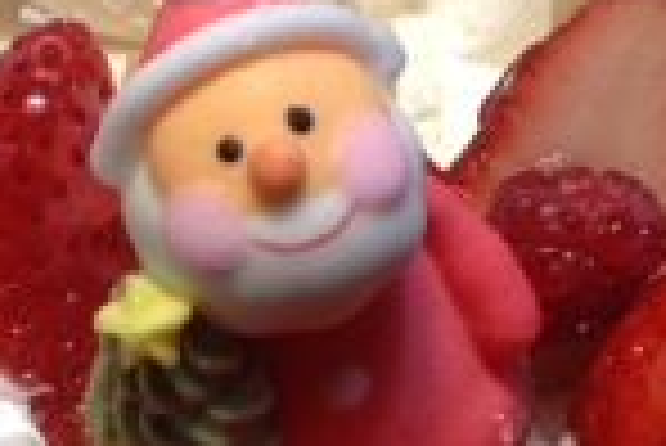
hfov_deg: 16.6
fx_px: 2278
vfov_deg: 11.1
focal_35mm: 123
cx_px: 292
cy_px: 430
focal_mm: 4.28
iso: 64
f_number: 2.4
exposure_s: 1/20
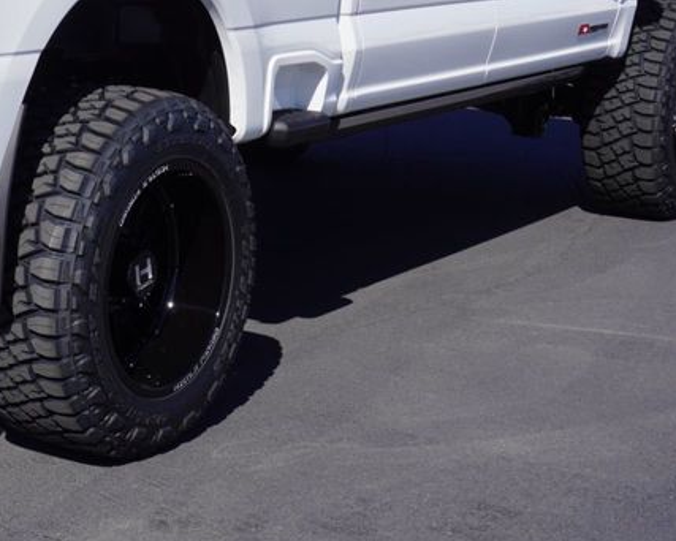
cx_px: -14
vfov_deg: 16.6
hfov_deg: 20.3
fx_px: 1824
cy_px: 33
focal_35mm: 91
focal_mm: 27
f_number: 11
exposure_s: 1/200
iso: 100
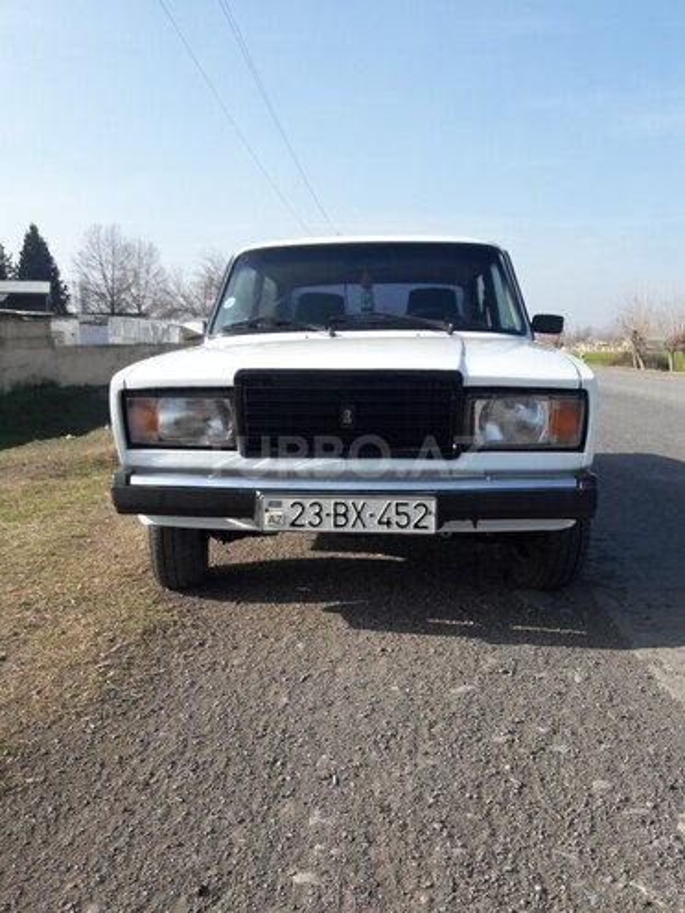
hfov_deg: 49.7
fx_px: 739
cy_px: 456
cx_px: 342
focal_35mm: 28
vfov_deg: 63.4
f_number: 1.9
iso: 40
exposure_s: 1/1034
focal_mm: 3.7
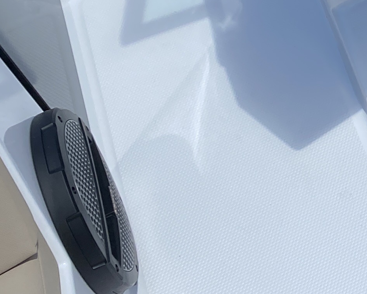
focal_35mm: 108
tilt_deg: -43.1
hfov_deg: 14.9
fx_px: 1173
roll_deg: +2.1
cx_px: 707
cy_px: -174
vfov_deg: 13.3
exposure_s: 1/2625
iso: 32
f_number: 1.8
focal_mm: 4.25
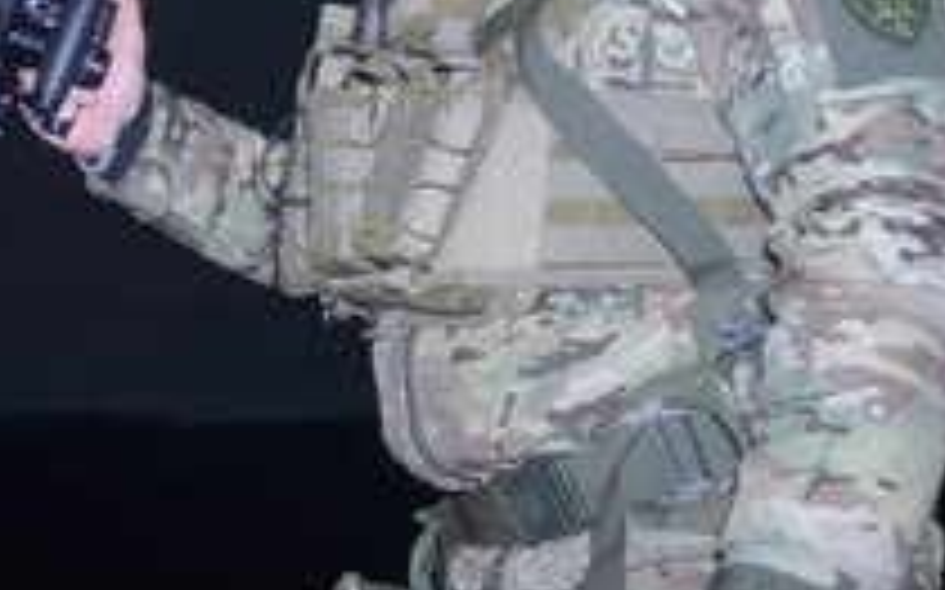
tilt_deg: +10.5
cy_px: 23
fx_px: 2497
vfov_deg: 13.3
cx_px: 158
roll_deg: +1.6
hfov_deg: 21.1
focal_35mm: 97
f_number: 1.78
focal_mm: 6.76
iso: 1600
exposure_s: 1/9
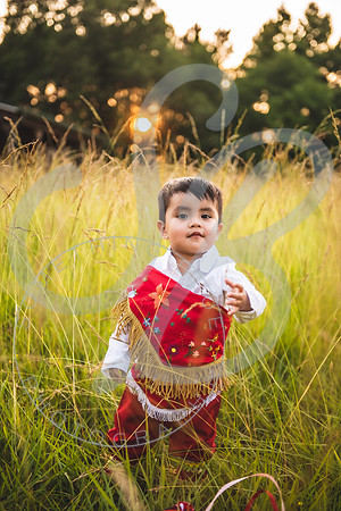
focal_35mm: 58
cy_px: 256
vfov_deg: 34.5
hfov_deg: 23.4
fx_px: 824
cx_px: 170
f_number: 2.8
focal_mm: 58
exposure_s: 1/160
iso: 100
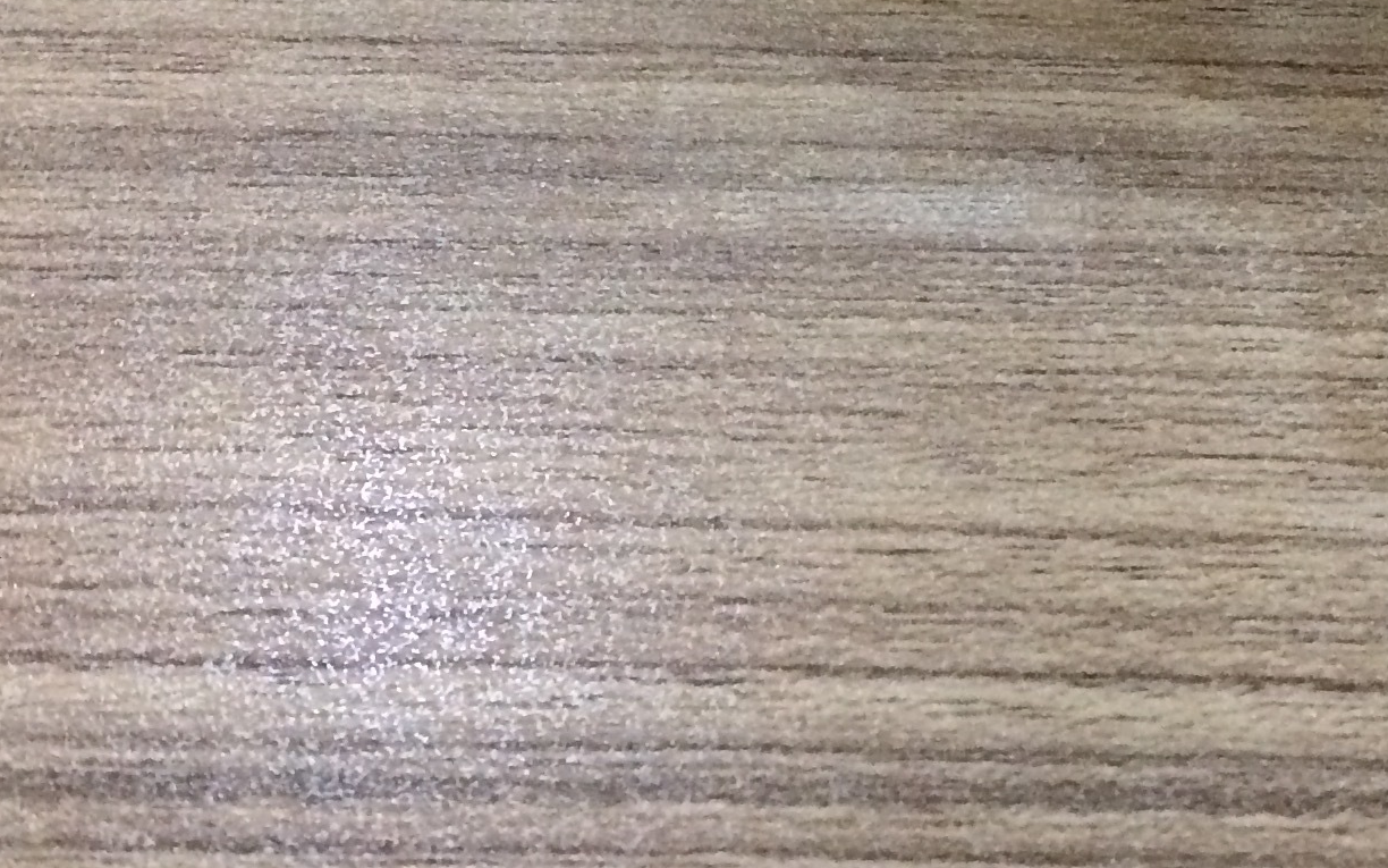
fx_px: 3102
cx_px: 1465
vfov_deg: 15.8
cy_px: 115
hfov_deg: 23.9
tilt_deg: -48.5
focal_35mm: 82
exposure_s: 1/33
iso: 320
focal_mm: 4.15
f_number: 2.2
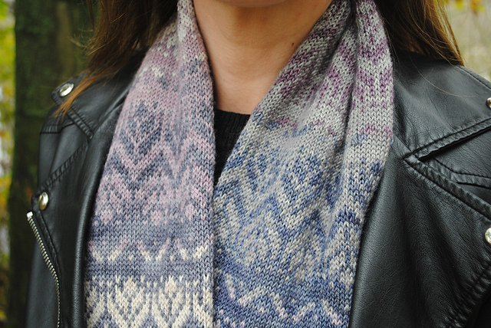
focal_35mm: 45
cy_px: 164
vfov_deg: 29.9
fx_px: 614
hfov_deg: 43.6
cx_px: 246
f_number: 4.5
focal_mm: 30
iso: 400
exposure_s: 1/30
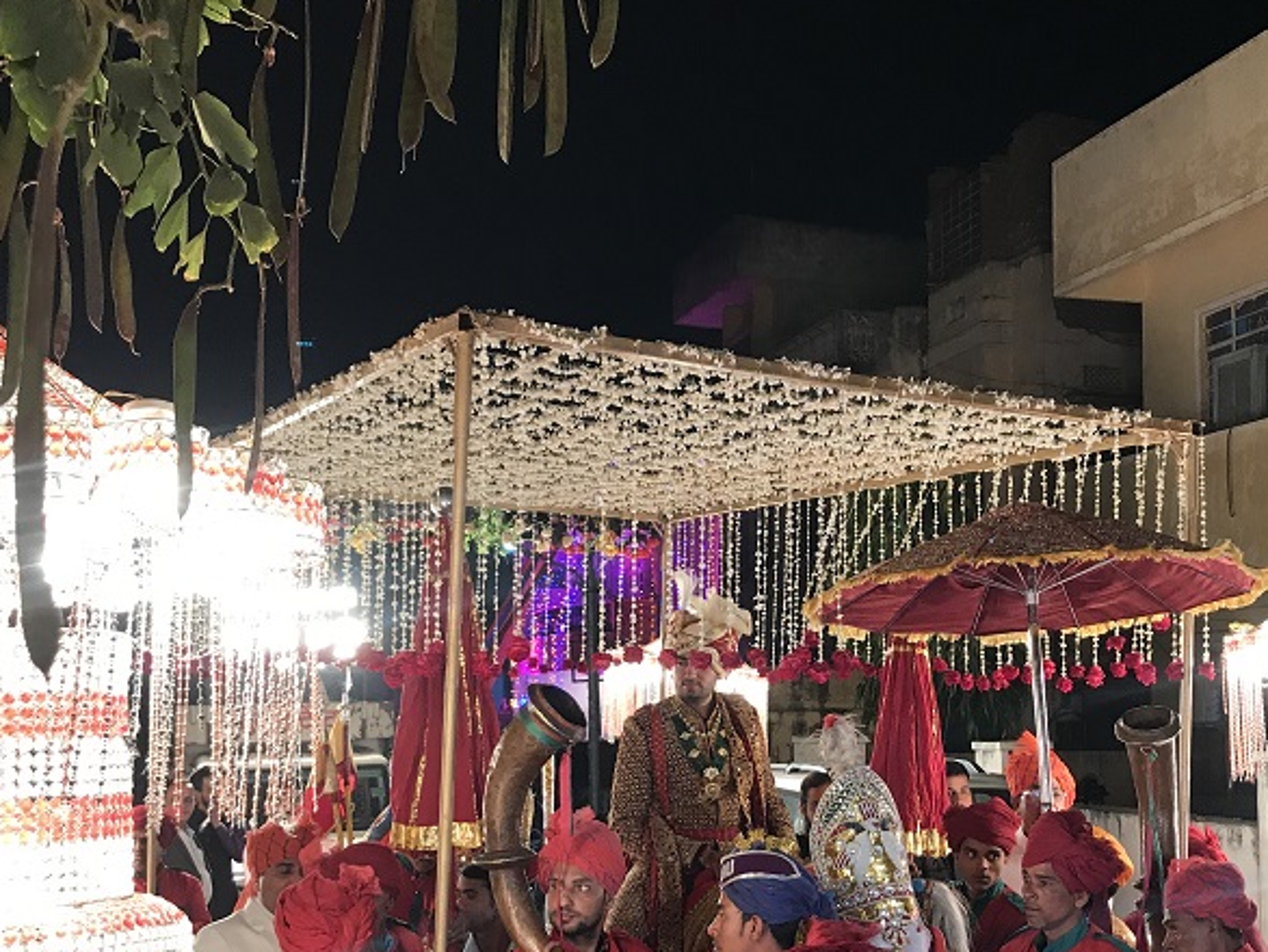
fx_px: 1576
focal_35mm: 43
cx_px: 816
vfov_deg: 33.4
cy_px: 613
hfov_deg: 43.4
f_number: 1.8
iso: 32
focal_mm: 3.99
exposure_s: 1/24
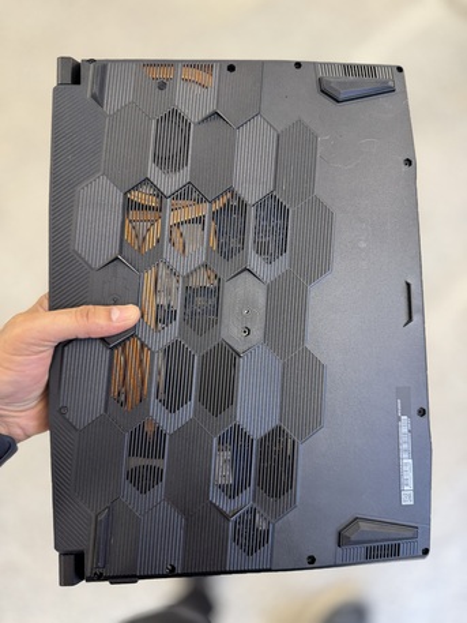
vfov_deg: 71.6
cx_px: 234
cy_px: 312
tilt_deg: -71.2
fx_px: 432
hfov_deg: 56.8
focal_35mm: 24
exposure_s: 1/120
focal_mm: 6.76
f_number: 1.78
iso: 125
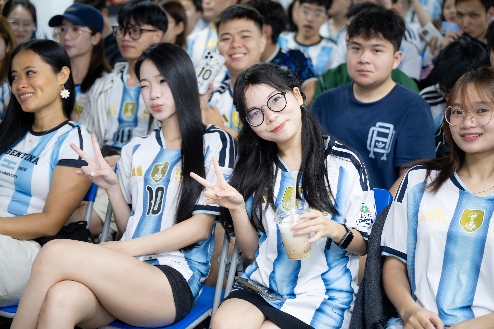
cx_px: 247
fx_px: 782
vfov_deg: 23.8
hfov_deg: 35.1
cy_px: 164
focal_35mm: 57
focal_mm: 57
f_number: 2.8
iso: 1250
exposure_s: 1/200
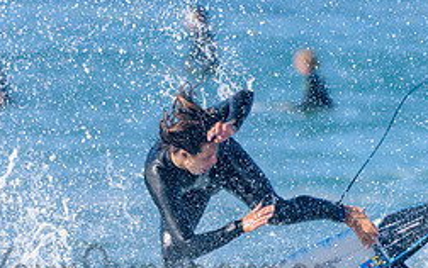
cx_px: 186
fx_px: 16753
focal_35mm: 1435
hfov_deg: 1.5
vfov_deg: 0.9
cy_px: 190
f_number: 5.6
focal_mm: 500
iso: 320
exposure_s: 1/2000
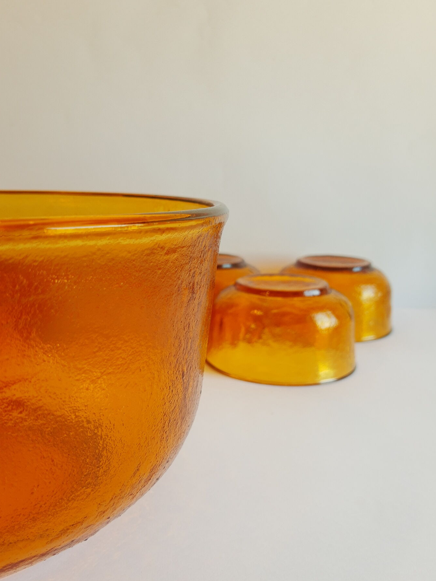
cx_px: 198
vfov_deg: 61.6
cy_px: 316
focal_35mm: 29
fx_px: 487
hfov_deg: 48.2
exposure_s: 1/50
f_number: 1.8
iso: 59
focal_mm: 3.95
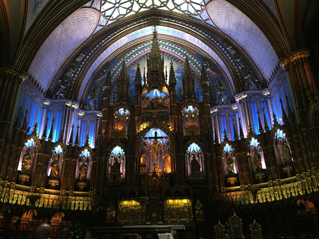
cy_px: 120
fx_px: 267
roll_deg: +0.2
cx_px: 160
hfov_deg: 61.7
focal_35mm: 29
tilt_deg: +25.4
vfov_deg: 48.2
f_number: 2.2
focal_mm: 4.15
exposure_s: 1/17
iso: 250
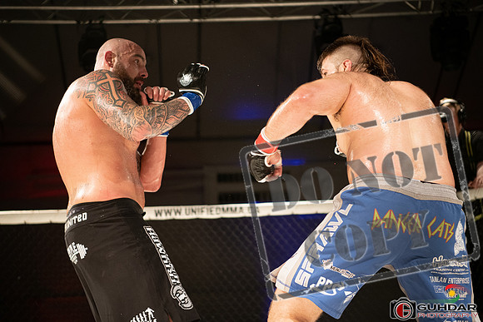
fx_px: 939
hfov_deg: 28.8
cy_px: 161
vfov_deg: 19.5
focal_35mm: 70
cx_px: 242
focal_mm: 70
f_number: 2.8
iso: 1600
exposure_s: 1/1000
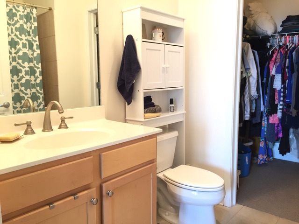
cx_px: 150
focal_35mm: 29
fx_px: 250
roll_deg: -1.2
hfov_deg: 61.7
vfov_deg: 48.2
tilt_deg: -7.5
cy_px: 112
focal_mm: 4.15
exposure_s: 1/30
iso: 64
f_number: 2.2
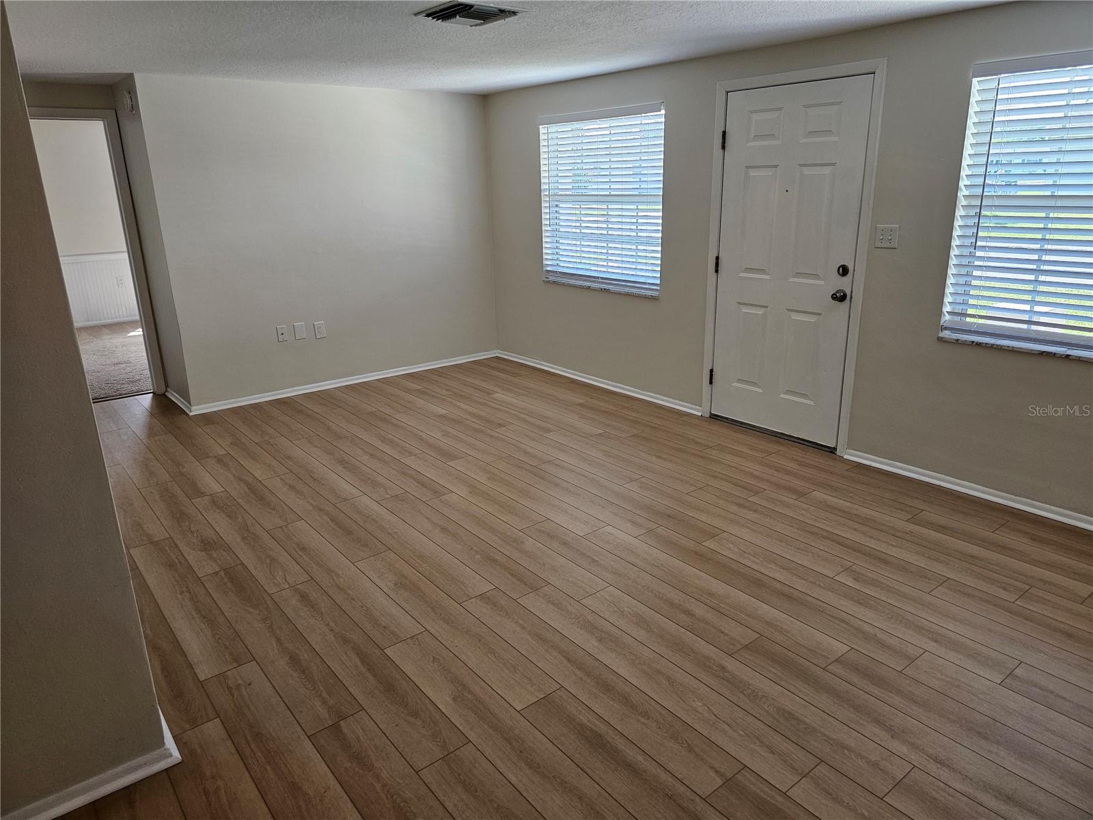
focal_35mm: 23
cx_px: 546
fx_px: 726
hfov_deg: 73.9
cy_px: 410
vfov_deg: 58.9
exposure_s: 1/180
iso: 200
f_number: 1.7
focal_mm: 6.3
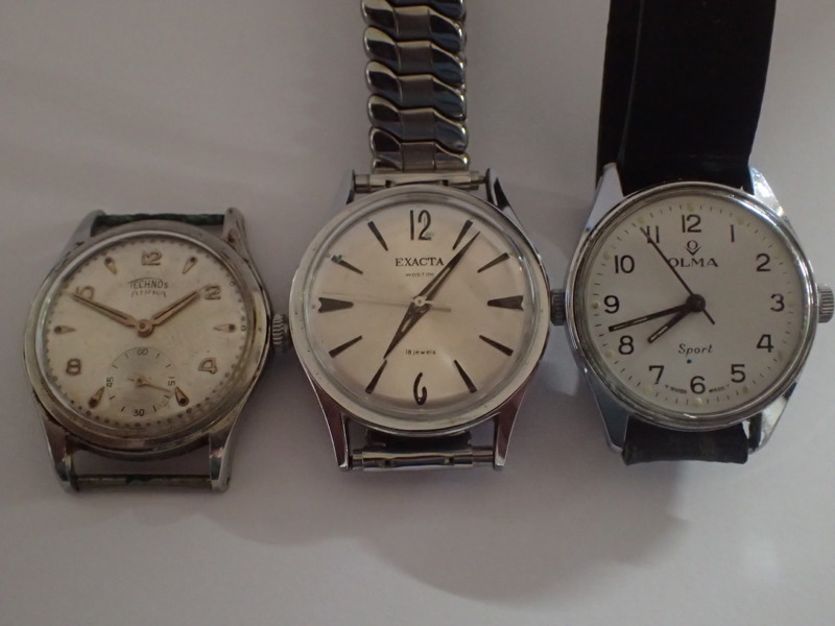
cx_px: 418
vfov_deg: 37.7
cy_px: 313
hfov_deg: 49.0
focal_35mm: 38
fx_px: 917
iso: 1250
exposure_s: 1/40
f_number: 2.7
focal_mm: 6.86
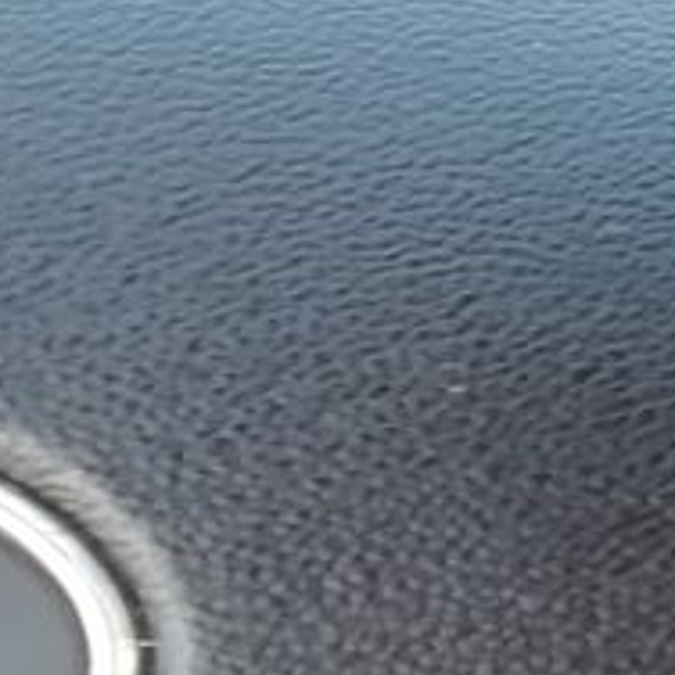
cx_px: 1476
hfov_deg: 12.0
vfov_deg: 13.6
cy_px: 790
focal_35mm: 125
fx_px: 2758
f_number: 2.2
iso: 80
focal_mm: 3.21
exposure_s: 1/33.3
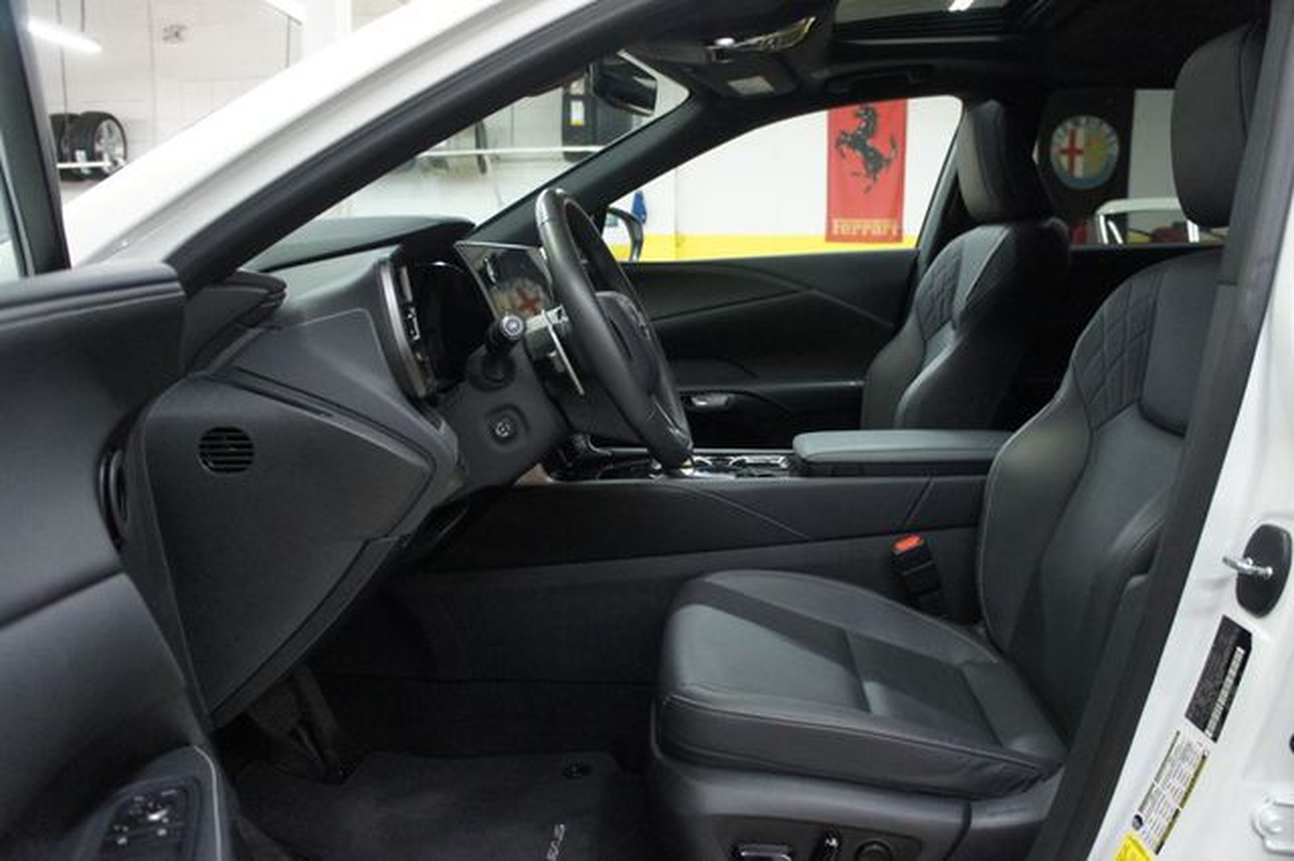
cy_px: 430
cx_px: 647
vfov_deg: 47.9
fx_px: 970
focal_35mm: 27
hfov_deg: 67.4
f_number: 3.5
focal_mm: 18
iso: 1600
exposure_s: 1/80
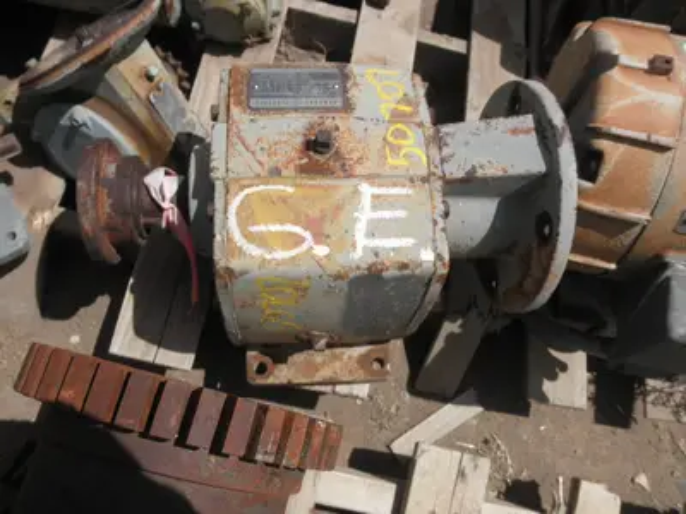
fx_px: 555
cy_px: 257
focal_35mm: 28
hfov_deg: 63.4
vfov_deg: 49.7
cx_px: 343
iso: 64
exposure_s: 1/200
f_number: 8.5
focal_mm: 5
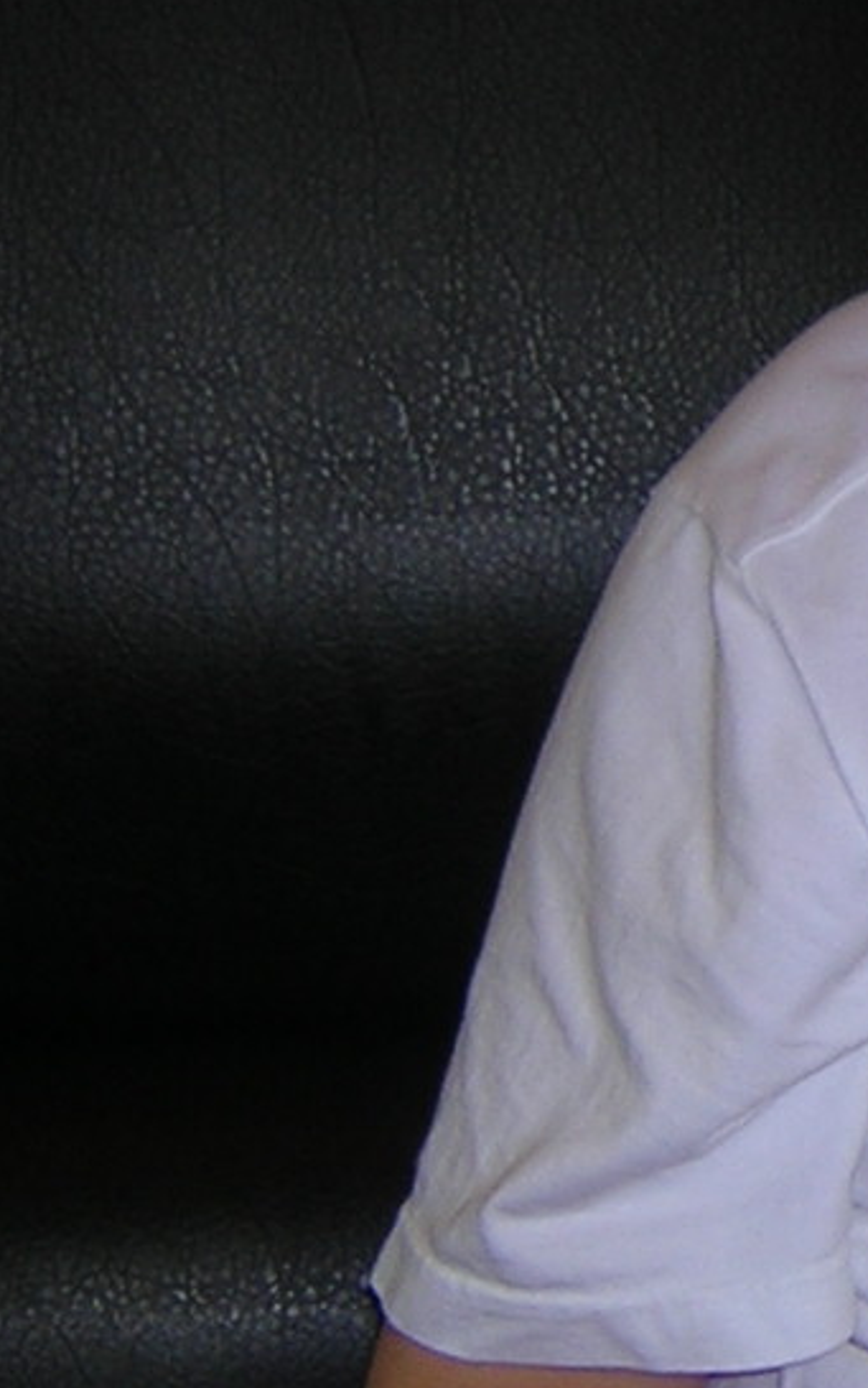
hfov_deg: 11.0
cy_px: 351
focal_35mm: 112
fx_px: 4236
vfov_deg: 18.5
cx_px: 1476
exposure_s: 1/60.1
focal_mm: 4.7
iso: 100
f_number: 2.6
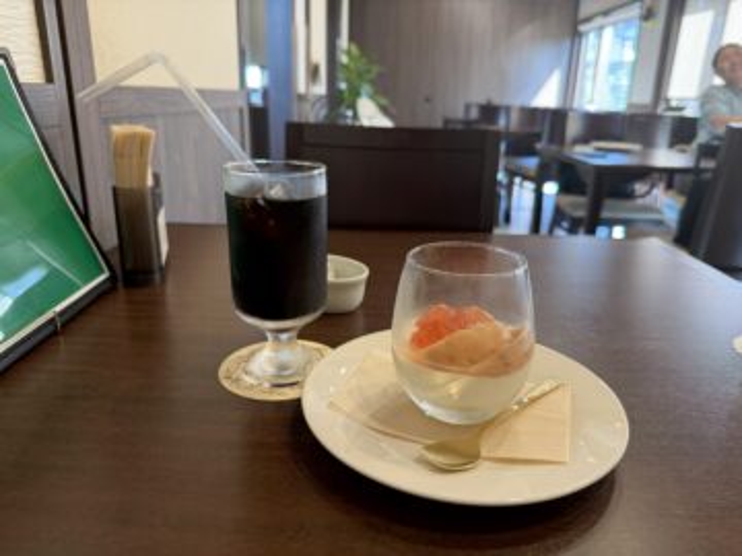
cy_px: 278
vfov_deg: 56.8
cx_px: 371
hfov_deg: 71.6
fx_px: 514
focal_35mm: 24
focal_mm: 6.76
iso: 200
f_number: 1.78
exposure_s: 1/64
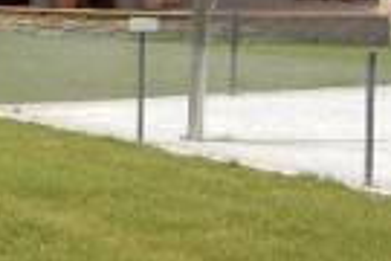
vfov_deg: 10.1
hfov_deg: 14.0
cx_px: -272
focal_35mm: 133
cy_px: -88
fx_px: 1444
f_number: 9
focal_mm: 20
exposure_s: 1/320
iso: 200
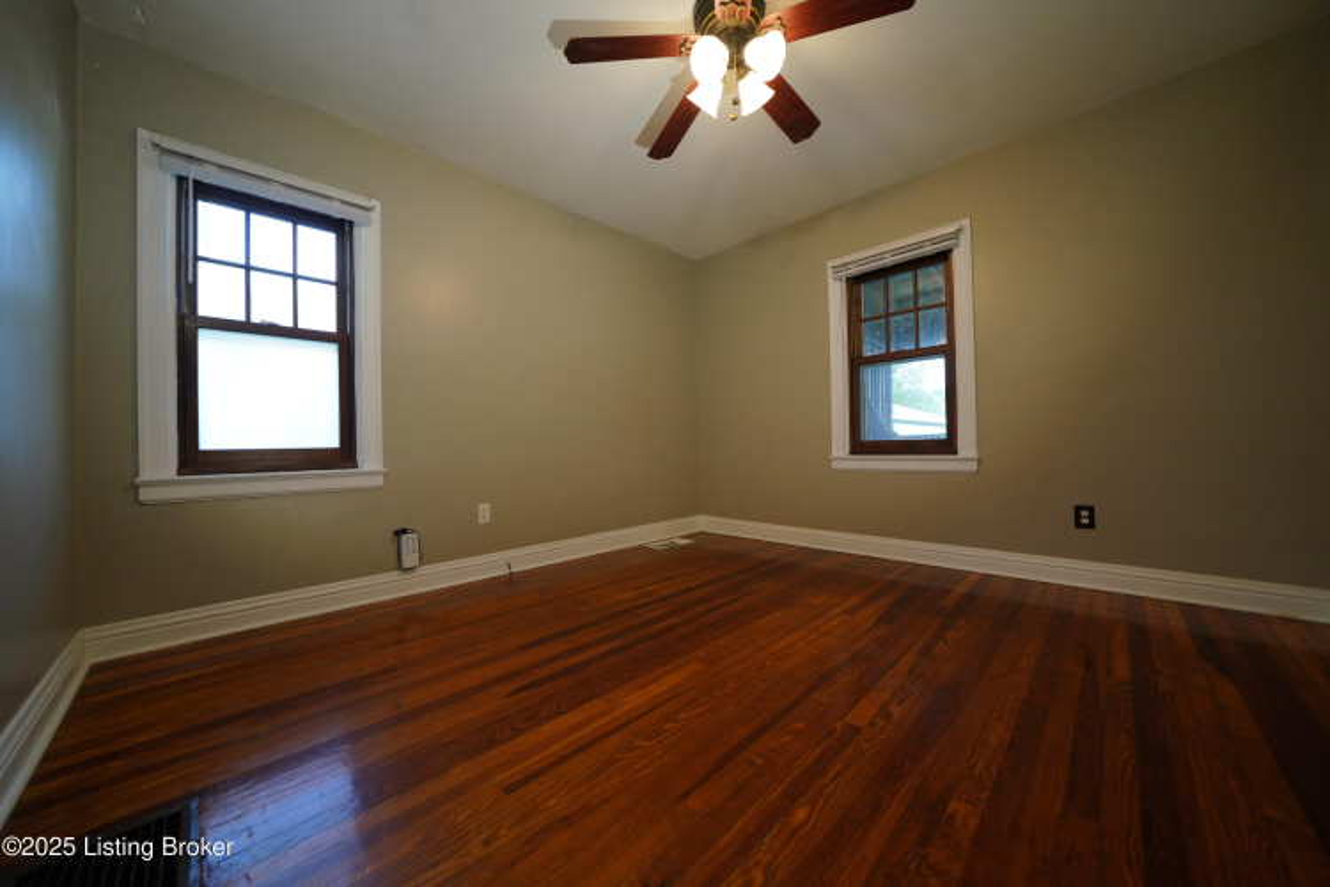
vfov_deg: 90.0
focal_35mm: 12
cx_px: 665
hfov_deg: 112.6
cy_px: 444
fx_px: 443
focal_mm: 12
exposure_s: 1/160
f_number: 4
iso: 1250
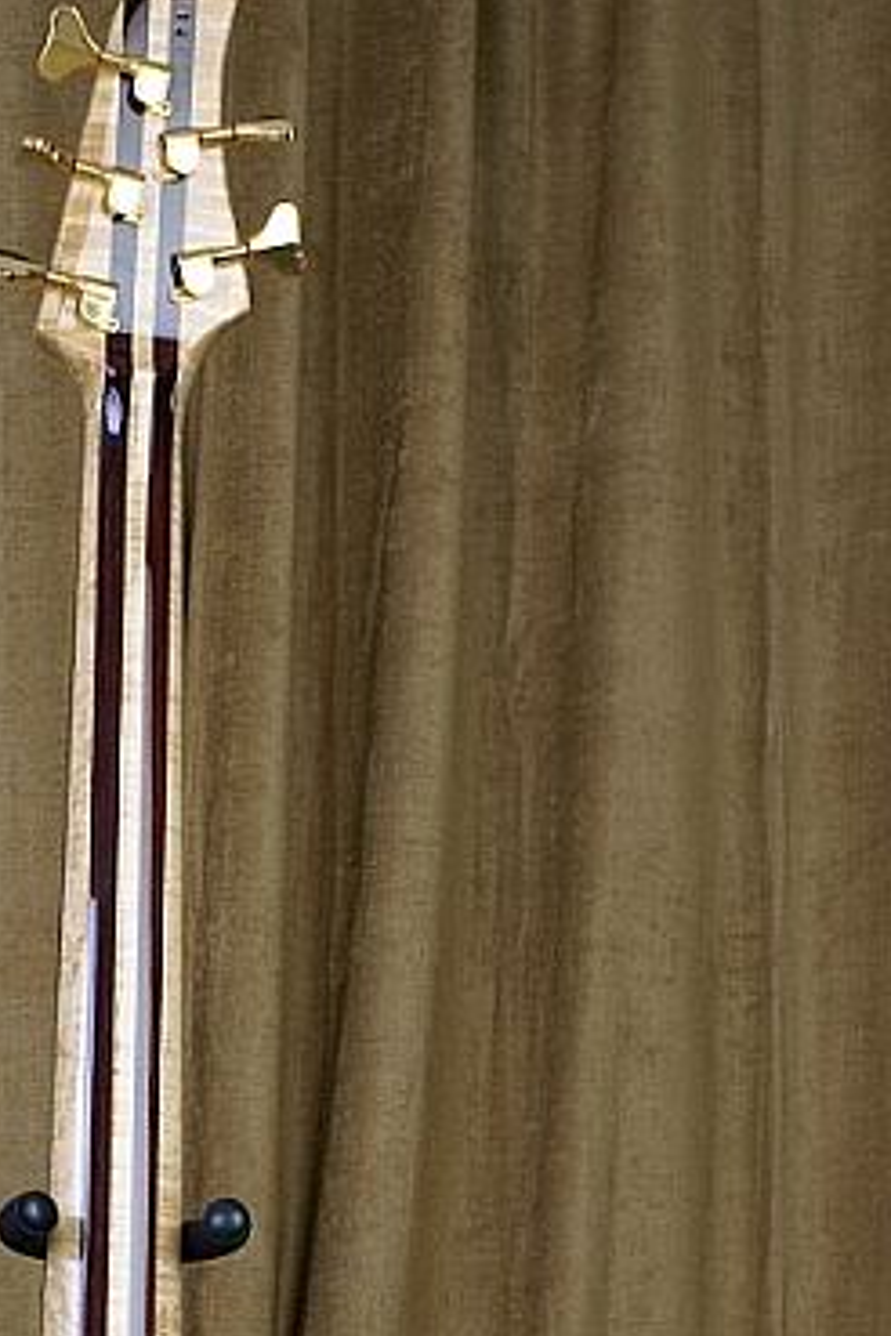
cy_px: 1256
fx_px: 3378
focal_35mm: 91
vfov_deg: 21.8
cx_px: 69
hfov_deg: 14.8
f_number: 4
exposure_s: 1/250
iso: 100
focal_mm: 28
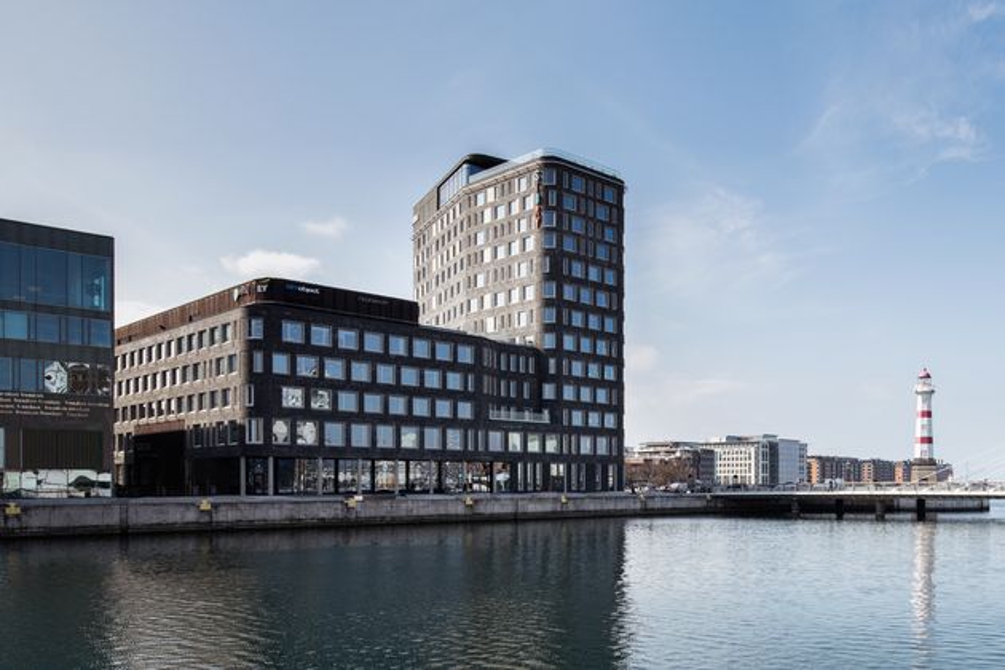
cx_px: 502
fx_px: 670
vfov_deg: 53.1
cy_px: 335
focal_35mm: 24
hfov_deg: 73.7
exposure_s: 1/80
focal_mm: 24
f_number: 11
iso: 100
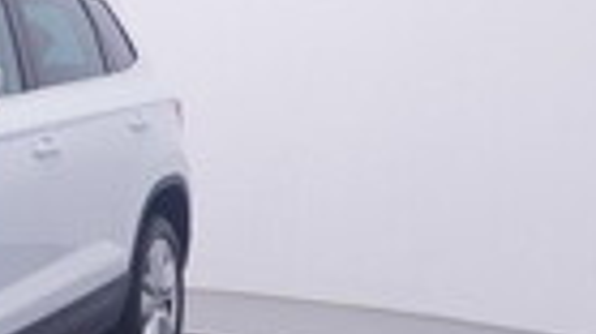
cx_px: -191
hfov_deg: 20.8
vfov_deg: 13.0
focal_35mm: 93
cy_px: 148
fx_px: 1470
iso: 200
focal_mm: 15
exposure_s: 1/80
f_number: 5
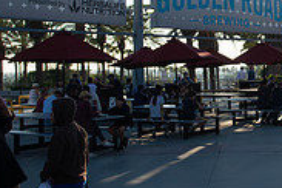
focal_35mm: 76
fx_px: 595
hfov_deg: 25.4
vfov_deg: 17.8
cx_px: 279
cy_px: 38
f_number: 2.8
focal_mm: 24
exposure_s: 1/2500
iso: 200
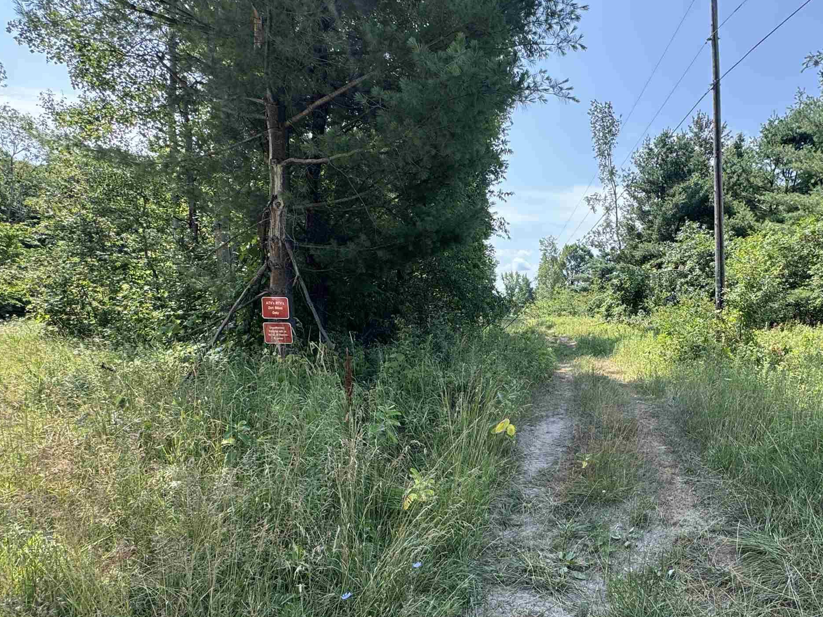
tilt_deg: -3.4
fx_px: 547
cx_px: 560
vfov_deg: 58.6
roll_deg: -2.8
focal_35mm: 23
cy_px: 355
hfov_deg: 71.4
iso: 40
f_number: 2.2
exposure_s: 1/433
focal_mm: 2.22
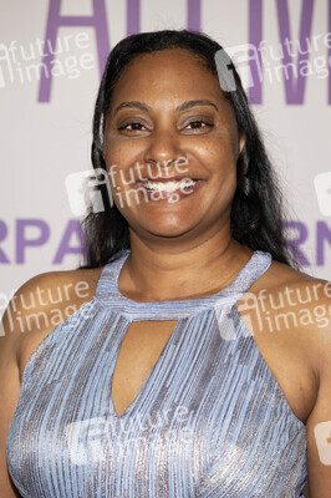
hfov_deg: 11.4
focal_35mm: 120
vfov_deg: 17.1
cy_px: 249
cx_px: 166
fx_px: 1658
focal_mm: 120
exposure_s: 1/200
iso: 800
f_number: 6.3
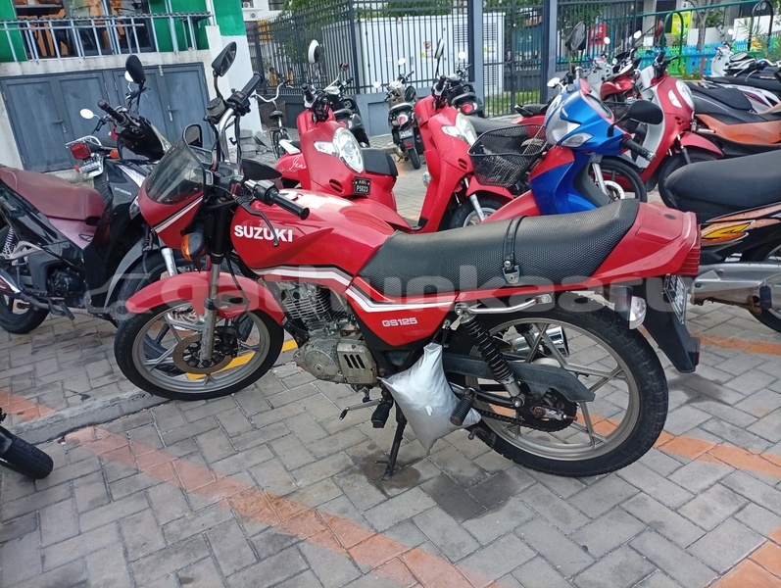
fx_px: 610
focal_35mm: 27
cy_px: 294
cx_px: 390
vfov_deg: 51.5
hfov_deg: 65.3
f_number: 1.8
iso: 109
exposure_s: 1/50
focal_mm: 3.84
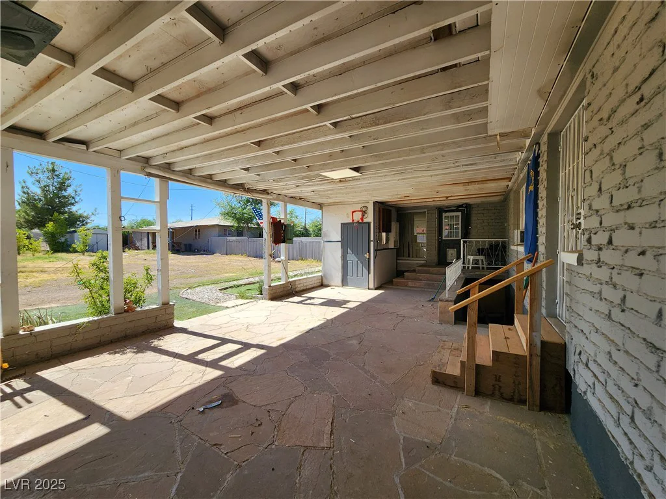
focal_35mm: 13
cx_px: 333
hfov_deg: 106.2
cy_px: 250
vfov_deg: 89.9
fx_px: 250
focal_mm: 2.2
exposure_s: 1/873
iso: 50
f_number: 2.2
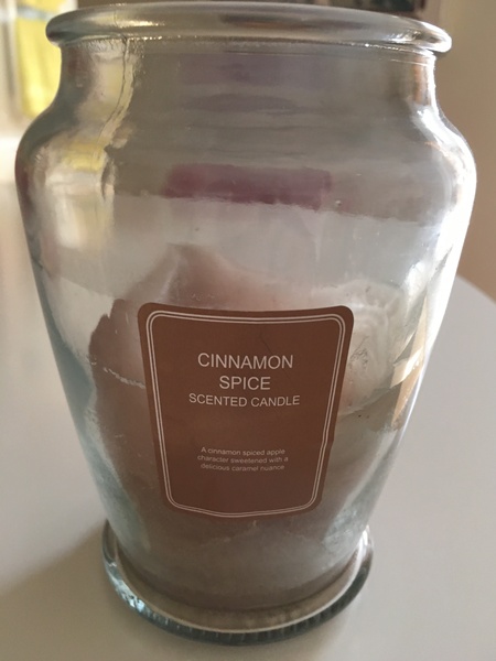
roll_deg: -0.5
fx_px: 554
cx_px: 248
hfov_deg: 48.2
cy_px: 330
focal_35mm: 29
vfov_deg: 61.7
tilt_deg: -19.8
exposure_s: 1/33
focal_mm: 4.15
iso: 160
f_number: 2.2
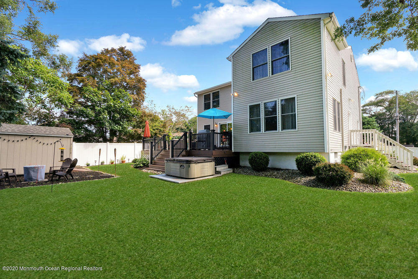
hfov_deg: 96.7
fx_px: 186
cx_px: 209
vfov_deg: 73.8
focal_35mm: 16
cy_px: 140
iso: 400
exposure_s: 1/20
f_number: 16
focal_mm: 16
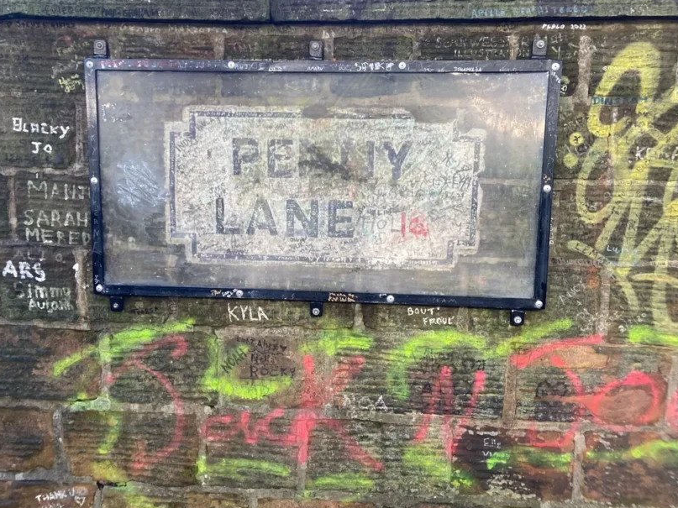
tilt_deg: -7.2
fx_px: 646
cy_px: 221
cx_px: 292
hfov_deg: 55.2
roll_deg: -0.4
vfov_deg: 42.8
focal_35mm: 33
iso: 80
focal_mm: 4.25
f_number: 1.8
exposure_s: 1/122
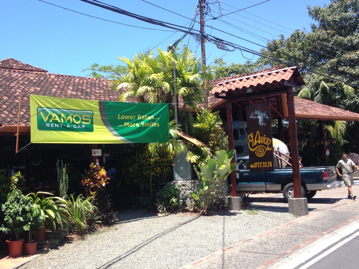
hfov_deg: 40.0
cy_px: 149
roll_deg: -1.5
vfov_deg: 30.9
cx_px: 125
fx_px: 488
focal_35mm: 47
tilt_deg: +0.8
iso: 50
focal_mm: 4.28
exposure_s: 1/746
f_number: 2.4
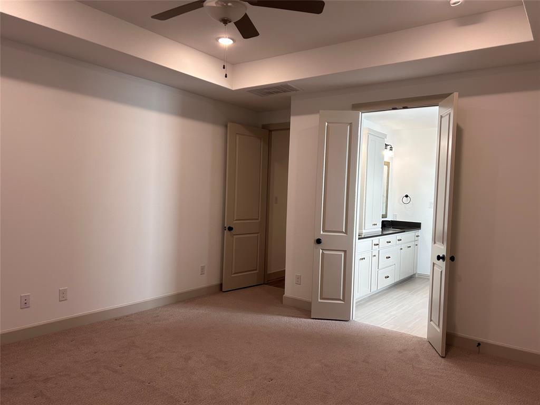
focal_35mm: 26
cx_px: 270
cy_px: 202
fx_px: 406
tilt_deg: -2.1
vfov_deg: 53.1
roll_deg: -2.1
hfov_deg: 67.3
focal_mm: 5.7
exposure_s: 1/120
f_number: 1.5
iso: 80
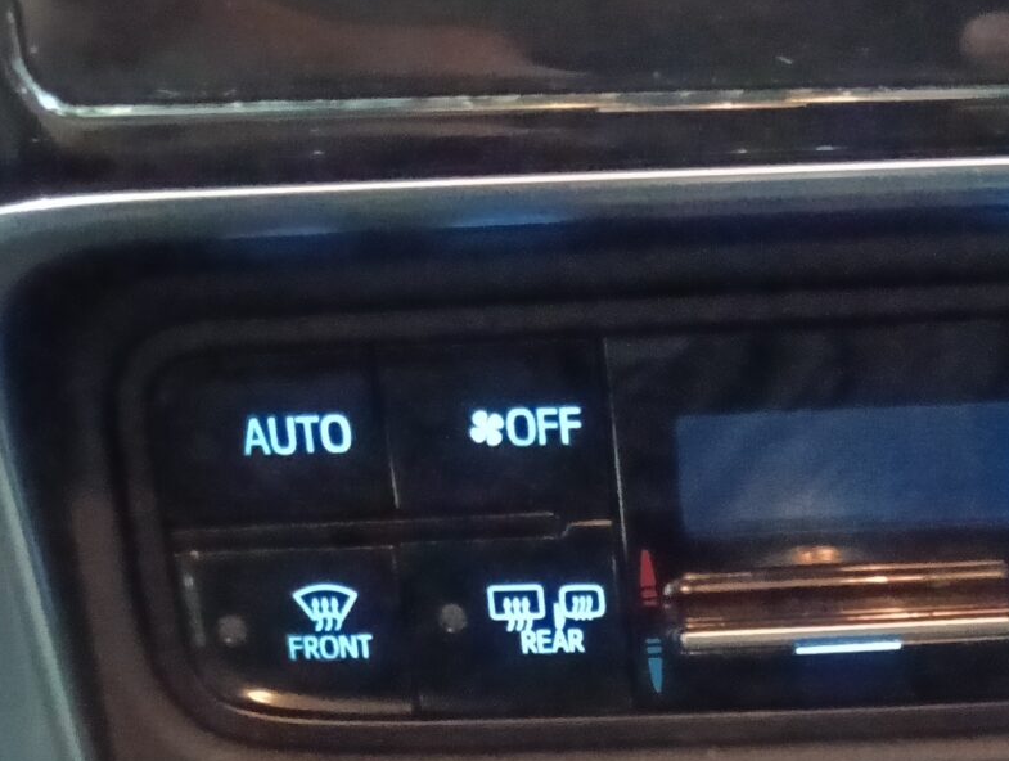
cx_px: 1080
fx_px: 2570
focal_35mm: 88
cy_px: 1153
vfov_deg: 15.5
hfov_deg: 21.2
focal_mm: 3.98
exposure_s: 1/10
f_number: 16
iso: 5000
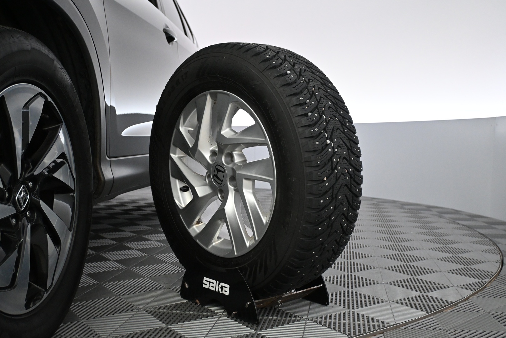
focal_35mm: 38
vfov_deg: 35.5
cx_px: 253
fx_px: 527
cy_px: 169
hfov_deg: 51.3
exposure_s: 1/125
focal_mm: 25
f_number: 4.2
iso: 2500
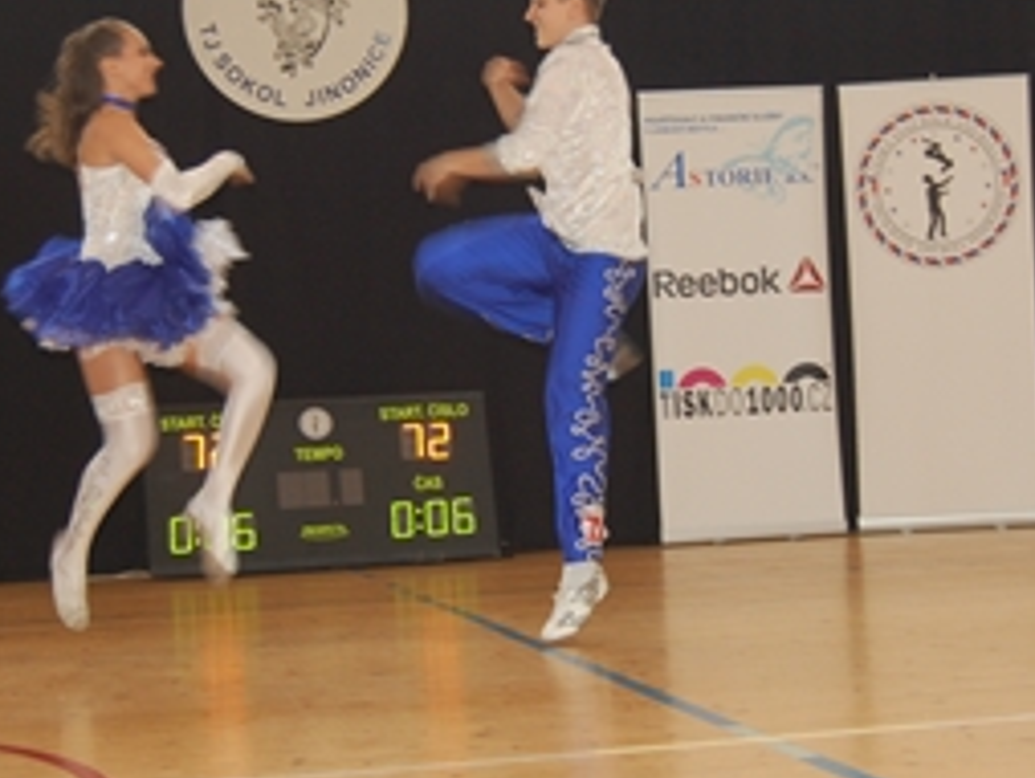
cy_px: 346
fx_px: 2544
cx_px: 579
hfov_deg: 23.0
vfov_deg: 17.4
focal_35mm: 85
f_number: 4.2
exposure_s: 1/60
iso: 400
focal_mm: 30
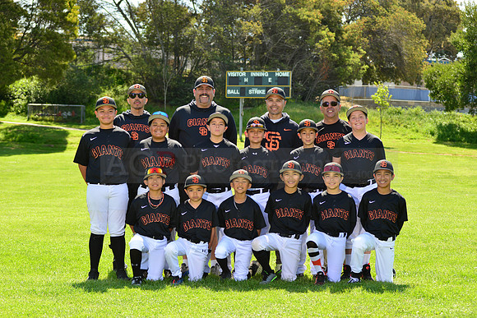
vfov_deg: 17.1
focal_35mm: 80
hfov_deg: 25.4
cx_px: 238
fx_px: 1060
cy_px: 159
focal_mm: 80
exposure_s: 1/250
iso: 200
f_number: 8
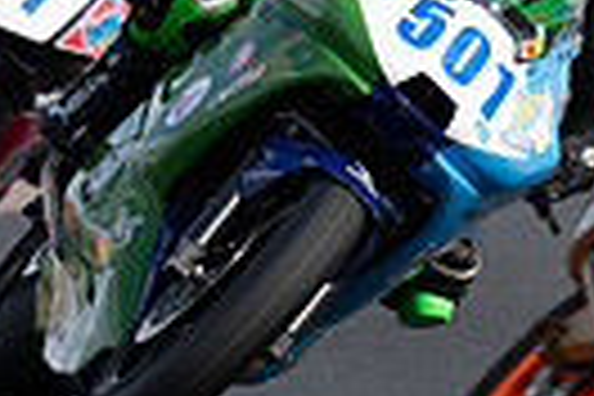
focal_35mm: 1758
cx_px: 670
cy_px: -79
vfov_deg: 0.8
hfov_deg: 1.2
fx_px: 29005
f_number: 5
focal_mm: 400
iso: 100
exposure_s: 1/500
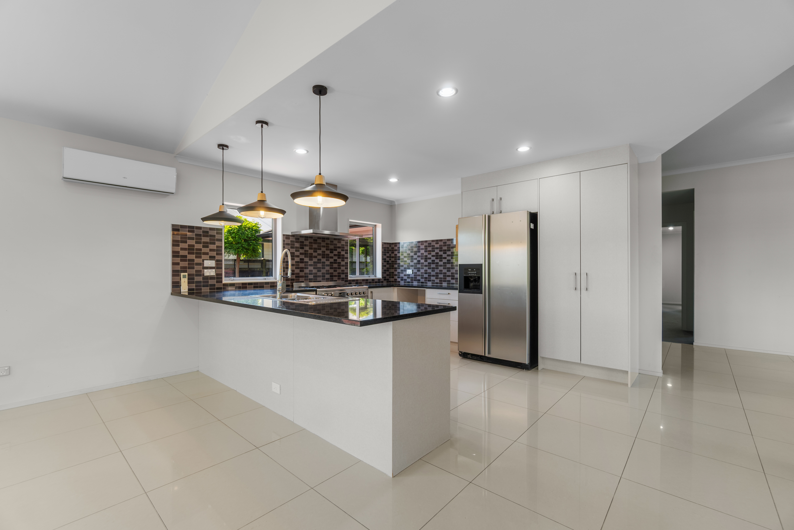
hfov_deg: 100.4
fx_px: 331
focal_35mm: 15
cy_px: 265
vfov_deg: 77.3
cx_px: 397
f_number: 4
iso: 320
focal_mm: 10
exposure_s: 1/30
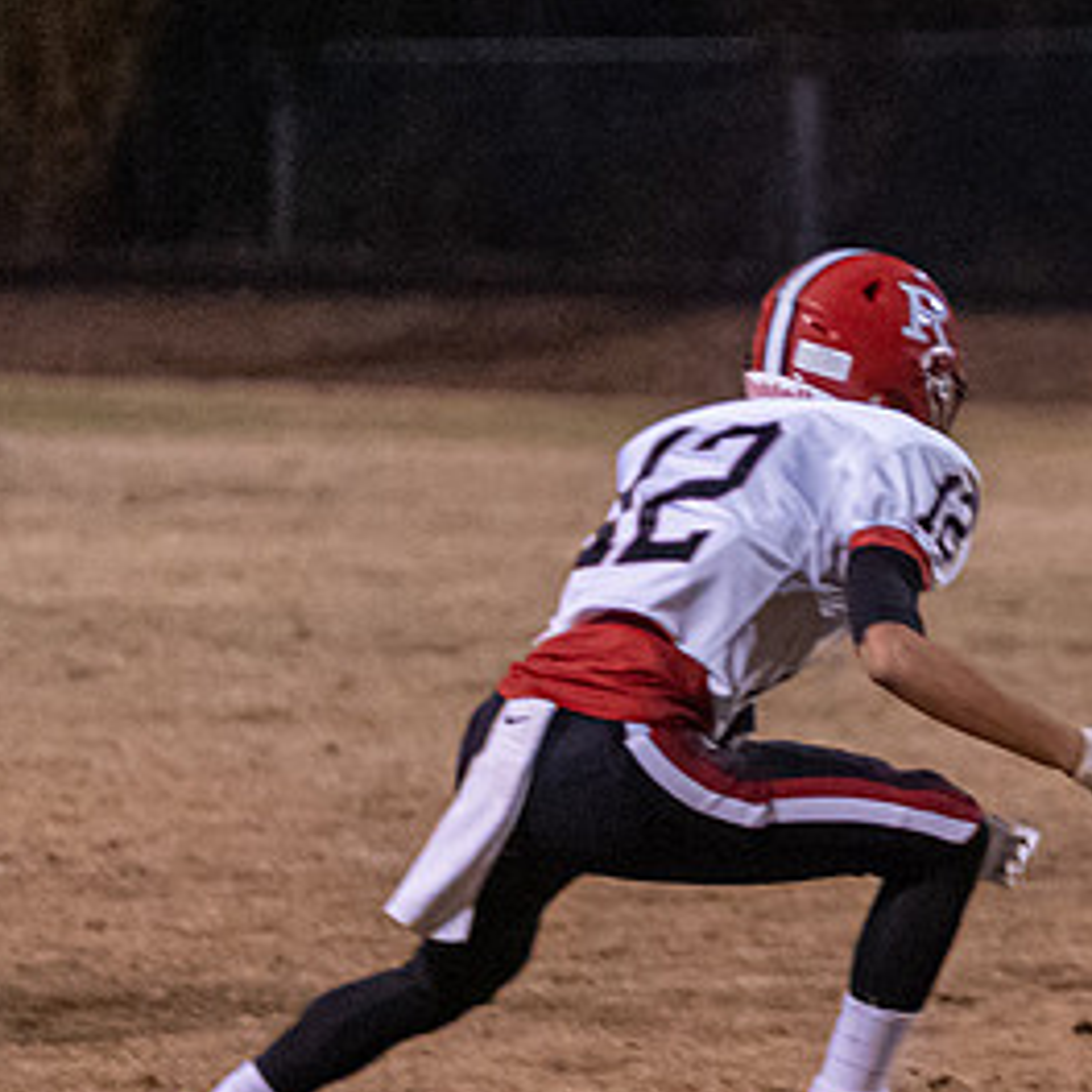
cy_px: 445
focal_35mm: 620
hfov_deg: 2.8
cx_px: 1617
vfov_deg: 2.8
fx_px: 22128
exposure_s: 1/640
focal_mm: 176
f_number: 2.8
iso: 8000
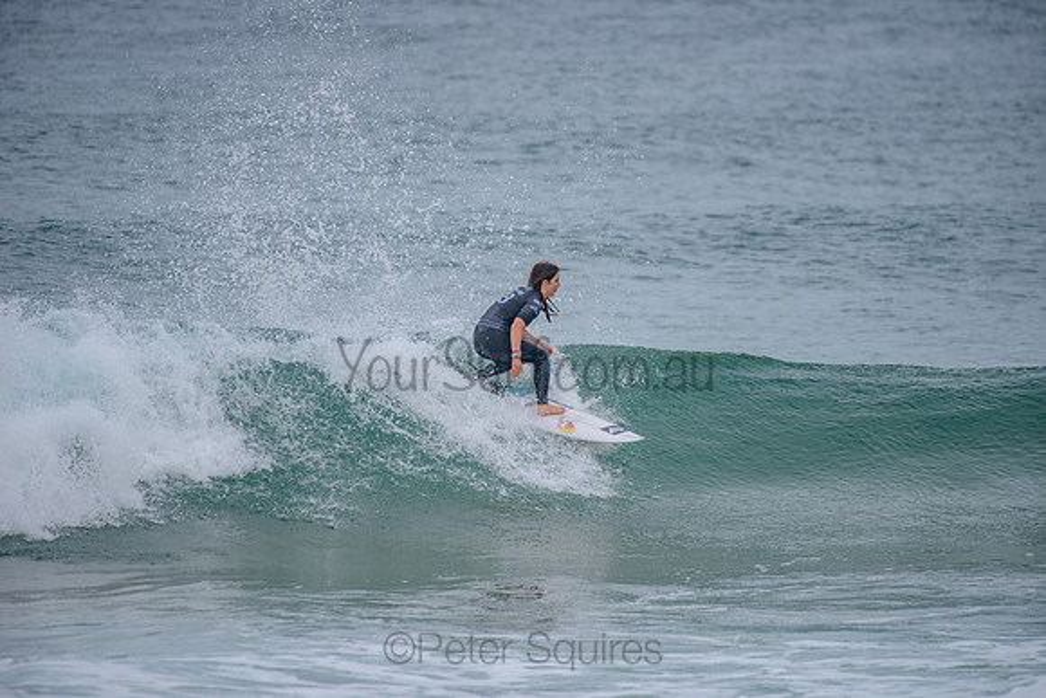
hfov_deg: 4.1
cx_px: 523
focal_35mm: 500
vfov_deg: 2.8
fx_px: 14530
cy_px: 349
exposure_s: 1/2000
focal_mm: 500
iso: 280
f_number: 5.6
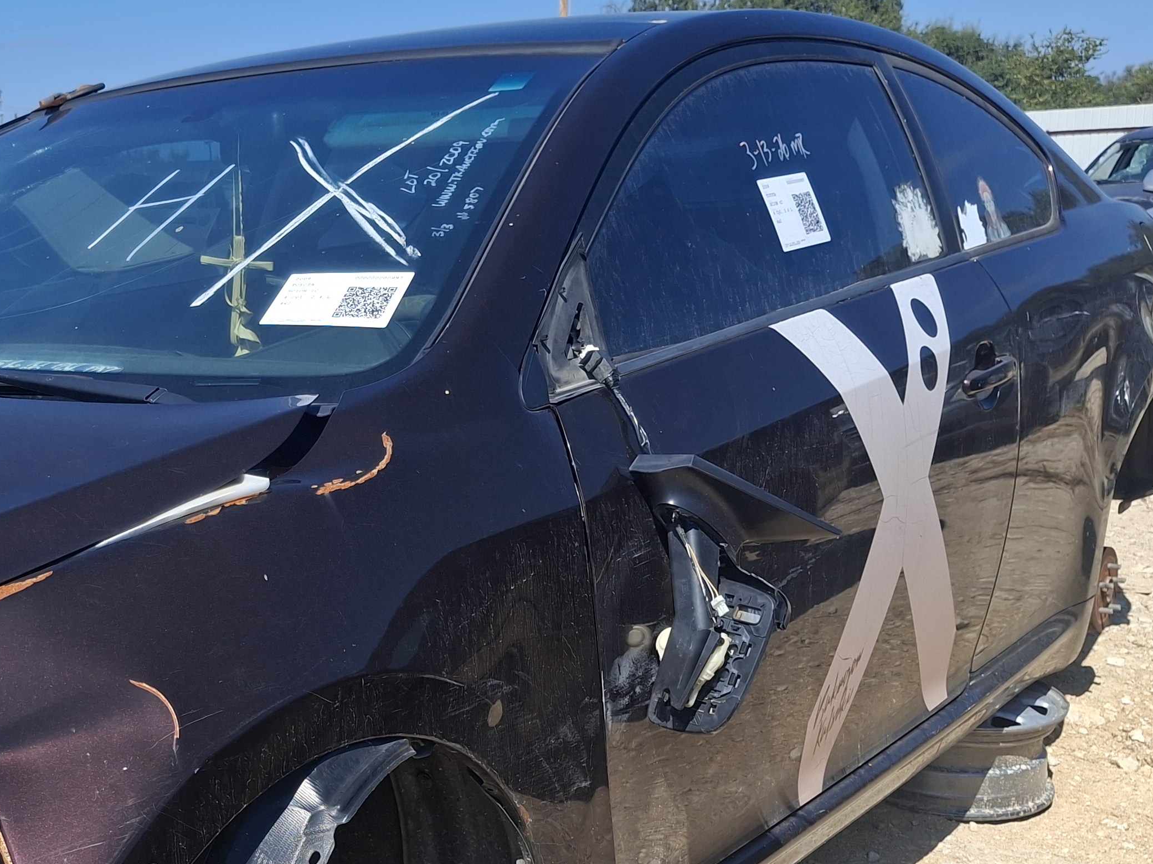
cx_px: 235
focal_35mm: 49
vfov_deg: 28.7
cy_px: 748
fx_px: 1632
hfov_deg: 37.6
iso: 32
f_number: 1.8
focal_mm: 4.69
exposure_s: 1/2404
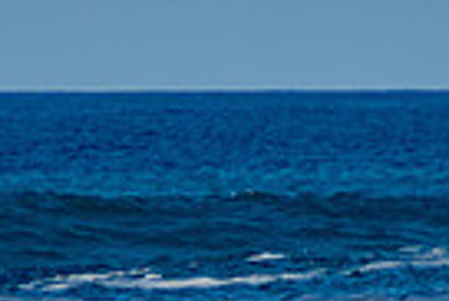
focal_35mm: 2663
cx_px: 182
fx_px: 33249
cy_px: 508
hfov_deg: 0.8
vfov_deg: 0.5
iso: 320
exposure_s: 1/2000
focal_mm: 400
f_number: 5.6
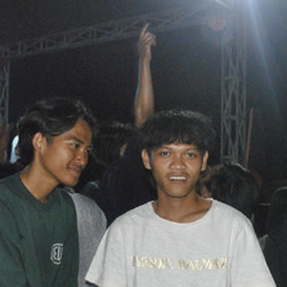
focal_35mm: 63
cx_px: 163
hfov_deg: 27.3
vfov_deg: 27.3
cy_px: 167
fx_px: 591
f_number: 4
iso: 1600
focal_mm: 22
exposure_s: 1/25
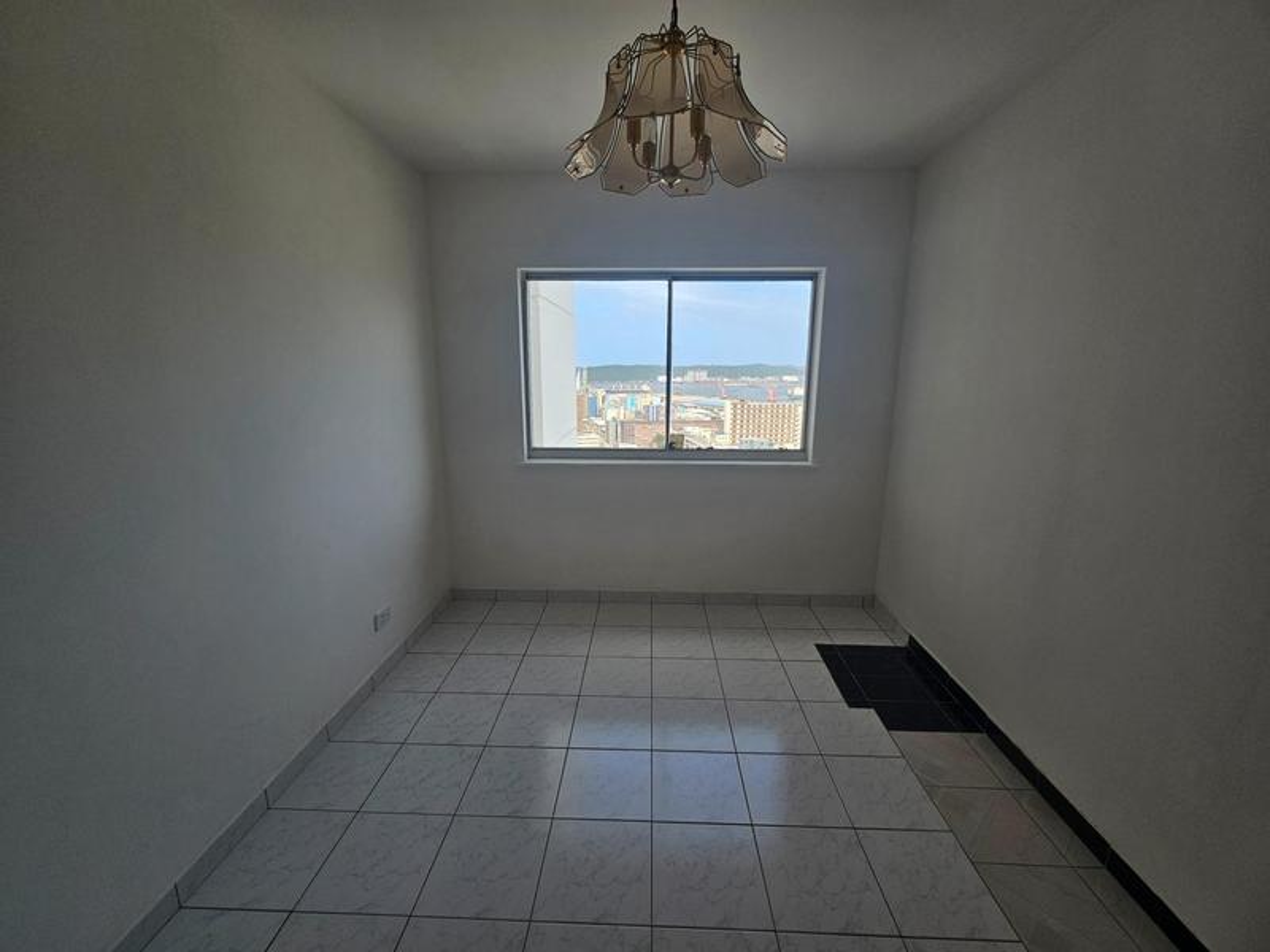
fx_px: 477
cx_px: 635
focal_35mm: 13
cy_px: 476
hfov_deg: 106.2
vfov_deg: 89.9
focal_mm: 2.2
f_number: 2.2
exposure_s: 1/526
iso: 50
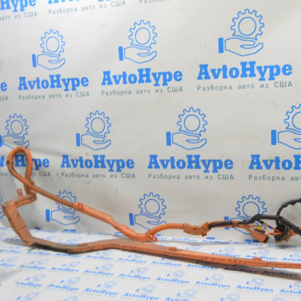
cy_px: 152
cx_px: 209
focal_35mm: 35
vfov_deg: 47.2
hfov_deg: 46.2
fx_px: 344
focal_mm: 18
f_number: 20
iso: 6400
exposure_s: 1/20
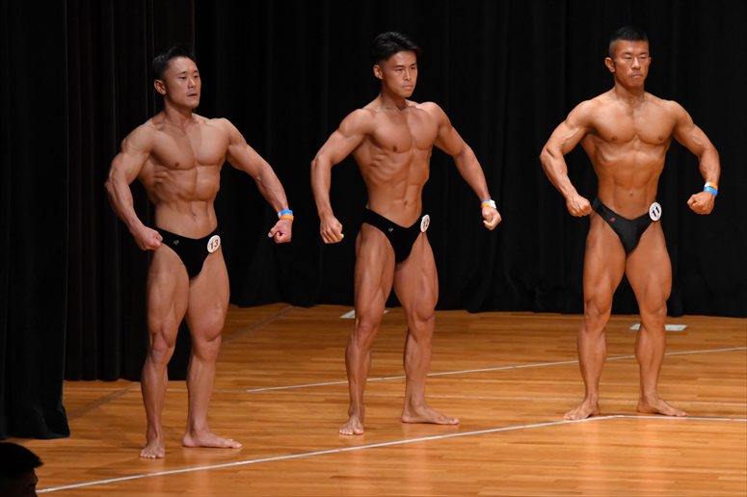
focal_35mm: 270
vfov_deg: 5.1
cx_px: 374
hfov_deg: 7.6
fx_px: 5600
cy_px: 248
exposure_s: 1/400
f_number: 5.6
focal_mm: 180
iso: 4000
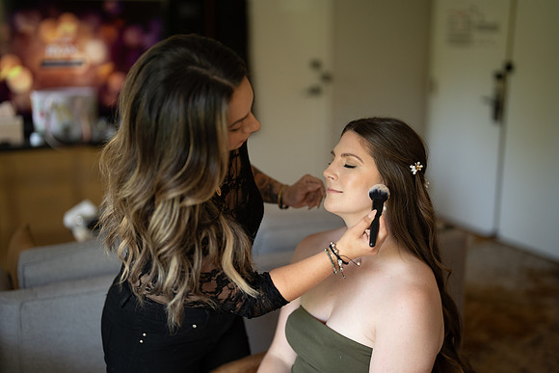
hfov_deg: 39.6
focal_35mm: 50
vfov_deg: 27.0
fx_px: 777
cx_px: 280
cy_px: 186
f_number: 1.3
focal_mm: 50
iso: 400
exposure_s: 1/320
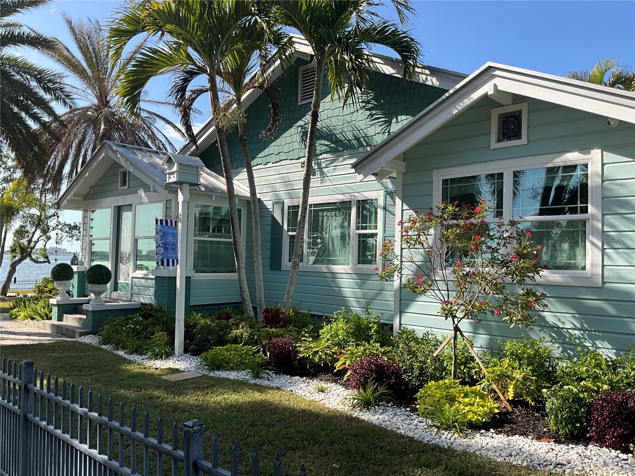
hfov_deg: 61.7
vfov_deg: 48.2
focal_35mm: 29
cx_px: 318
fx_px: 532
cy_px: 238
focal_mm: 3
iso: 25
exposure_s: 1/1076
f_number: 1.8
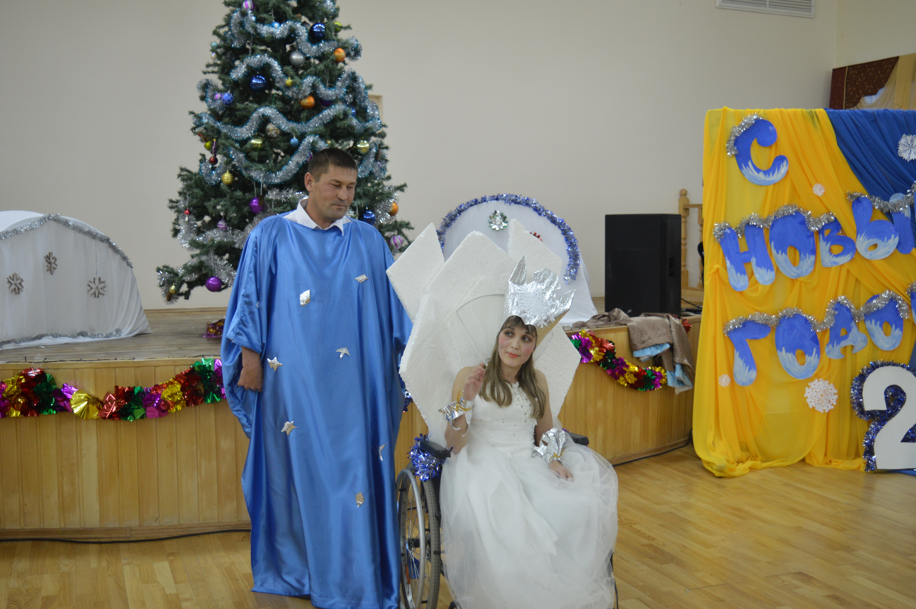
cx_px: 458
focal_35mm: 39
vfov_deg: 34.1
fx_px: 991
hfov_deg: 49.6
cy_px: 304
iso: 640
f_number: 4
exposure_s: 1/60
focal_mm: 26
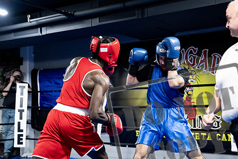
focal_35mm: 58
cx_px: 107
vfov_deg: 23.3
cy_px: 98
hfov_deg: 34.5
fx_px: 383
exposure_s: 1/1000
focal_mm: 45
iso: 8000
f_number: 2.8
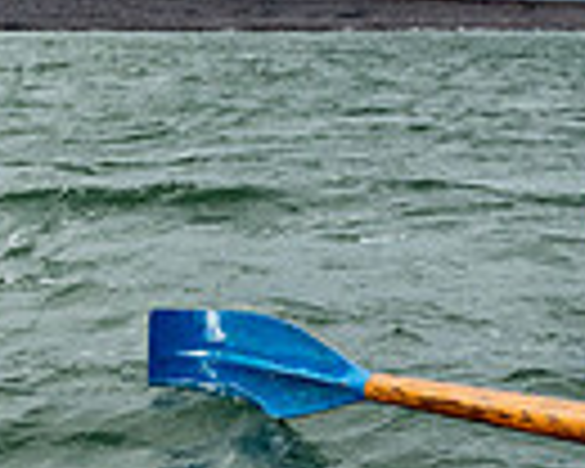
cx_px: 374
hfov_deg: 17.4
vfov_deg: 14.0
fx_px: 1905
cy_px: 290
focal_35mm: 110
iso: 280
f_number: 5.6
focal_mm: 24
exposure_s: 1/2000
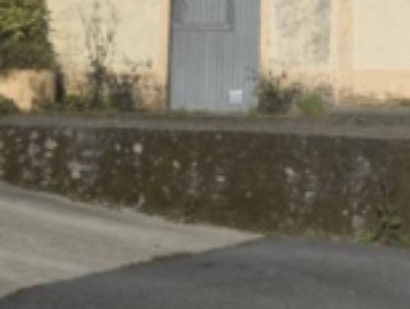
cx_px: 620
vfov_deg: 16.8
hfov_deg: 19.5
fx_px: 1032
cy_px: 37
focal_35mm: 87
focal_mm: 6.3
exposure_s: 1/7944
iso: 50
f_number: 1.7
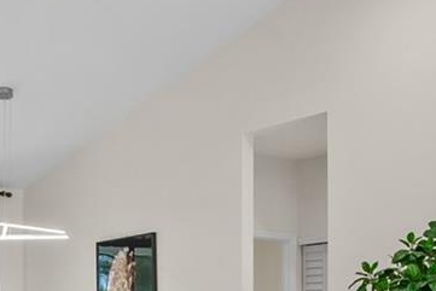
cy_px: 341
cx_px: 277
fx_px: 860
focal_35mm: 71
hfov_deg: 28.3
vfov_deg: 18.3
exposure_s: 1/5
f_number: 9
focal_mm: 16
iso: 400
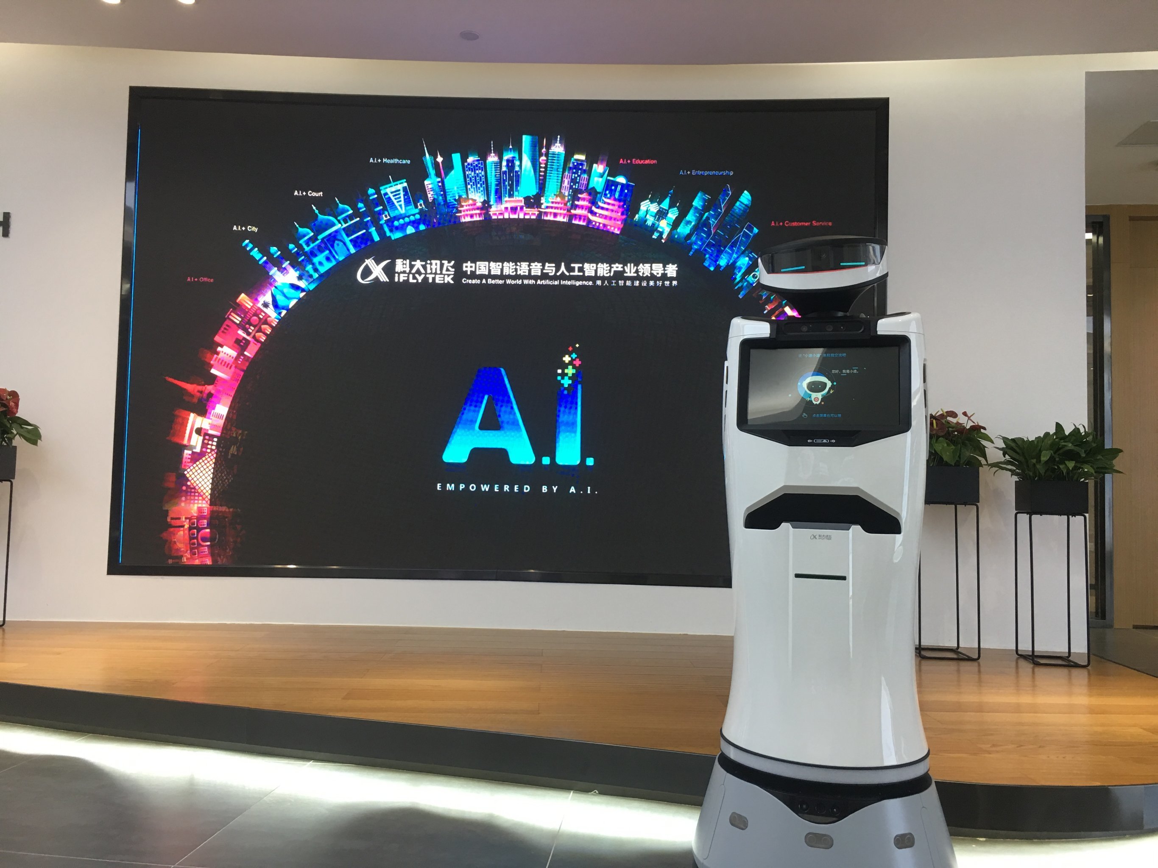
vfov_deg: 48.2
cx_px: 579
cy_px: 434
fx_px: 970
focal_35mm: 29
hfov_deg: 61.7
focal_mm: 4.15
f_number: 2.2
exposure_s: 1/33
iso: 50
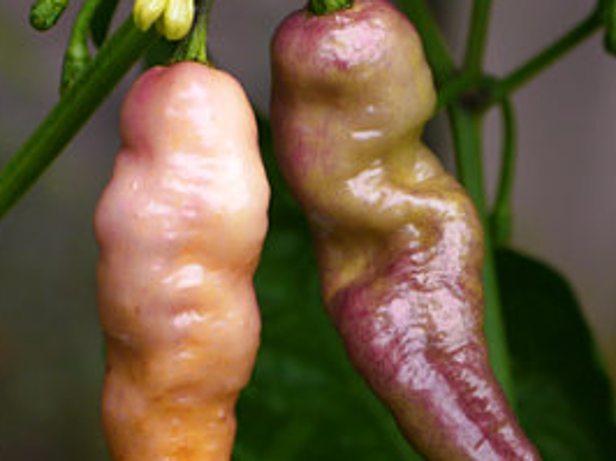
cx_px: 396
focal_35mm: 188
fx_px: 3342
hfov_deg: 10.5
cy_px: 240
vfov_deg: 7.9
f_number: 5.6
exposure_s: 1/60
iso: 100
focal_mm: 50
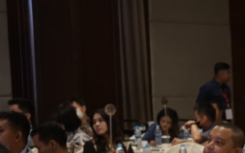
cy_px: 331
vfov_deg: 5.9
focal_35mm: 217
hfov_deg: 8.8
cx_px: 589
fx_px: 1449
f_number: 5.6
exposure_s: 1/25
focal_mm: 42
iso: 640
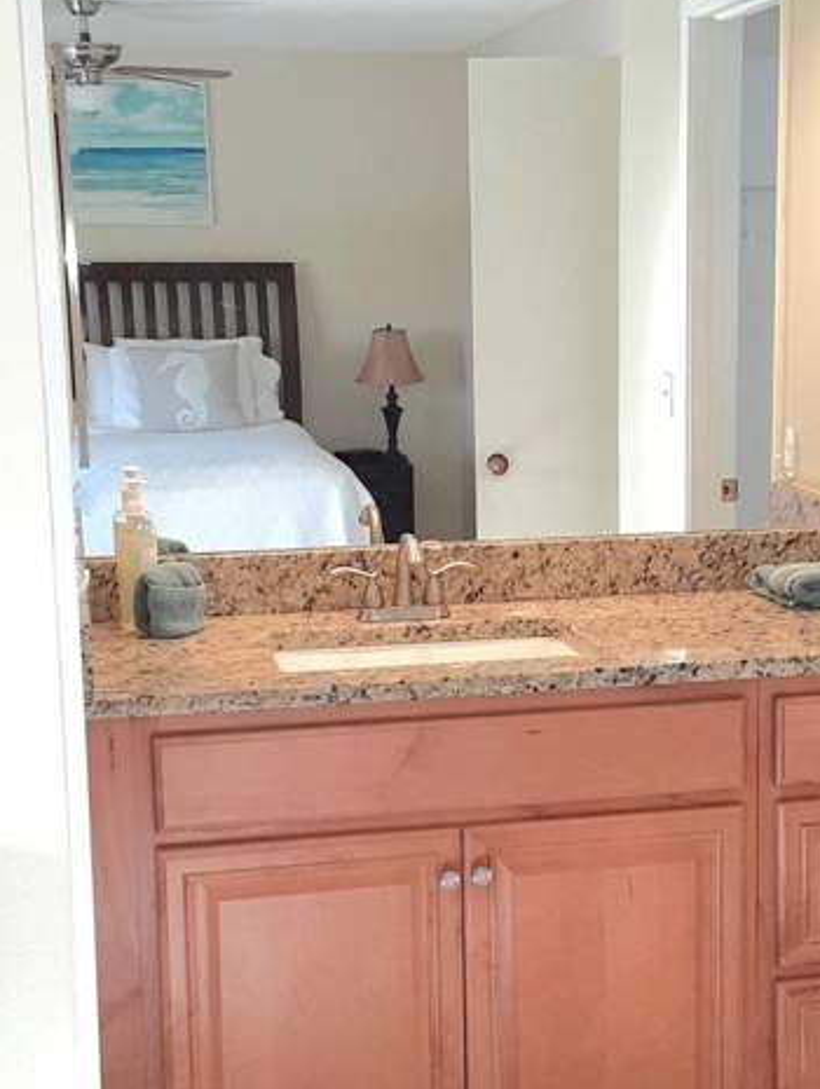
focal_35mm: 37
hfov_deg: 38.2
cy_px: 526
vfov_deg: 50.1
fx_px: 1166
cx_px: 560
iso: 64
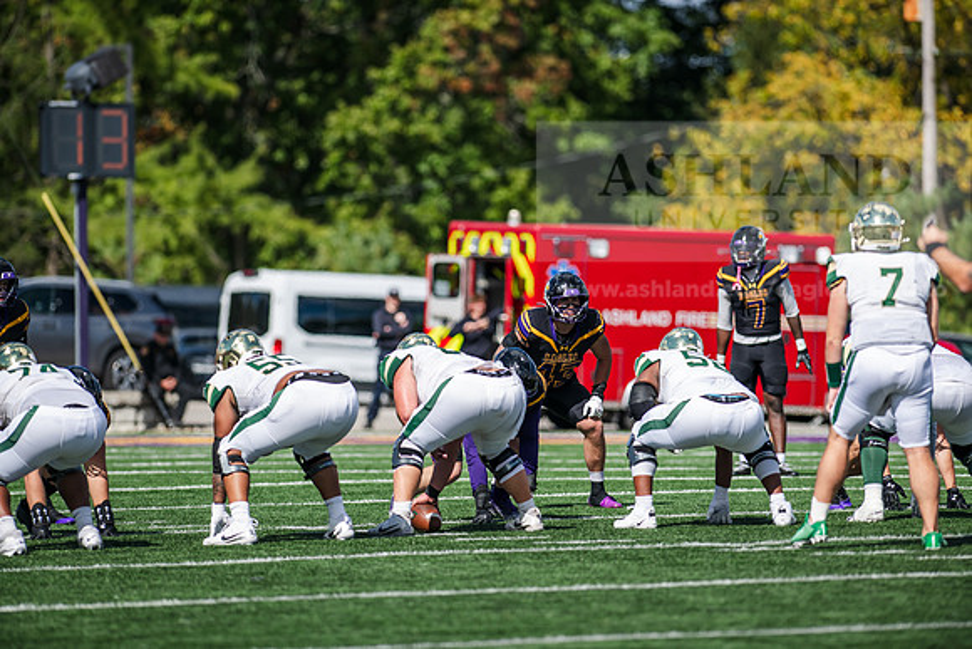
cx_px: 486
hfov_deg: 6.9
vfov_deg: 4.6
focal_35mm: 300
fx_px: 8102
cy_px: 324
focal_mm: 300
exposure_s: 1/2000
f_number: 3.5
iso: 125
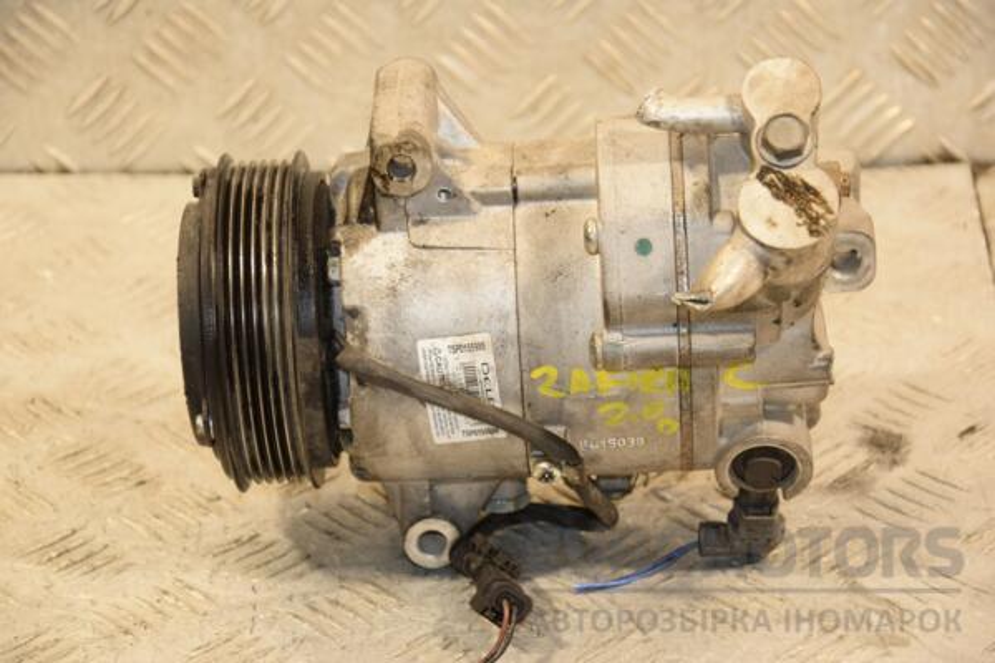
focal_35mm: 120
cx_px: 498
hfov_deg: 17.1
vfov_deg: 11.4
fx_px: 3316
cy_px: 332
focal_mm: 80
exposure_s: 1/100
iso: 800
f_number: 5.3
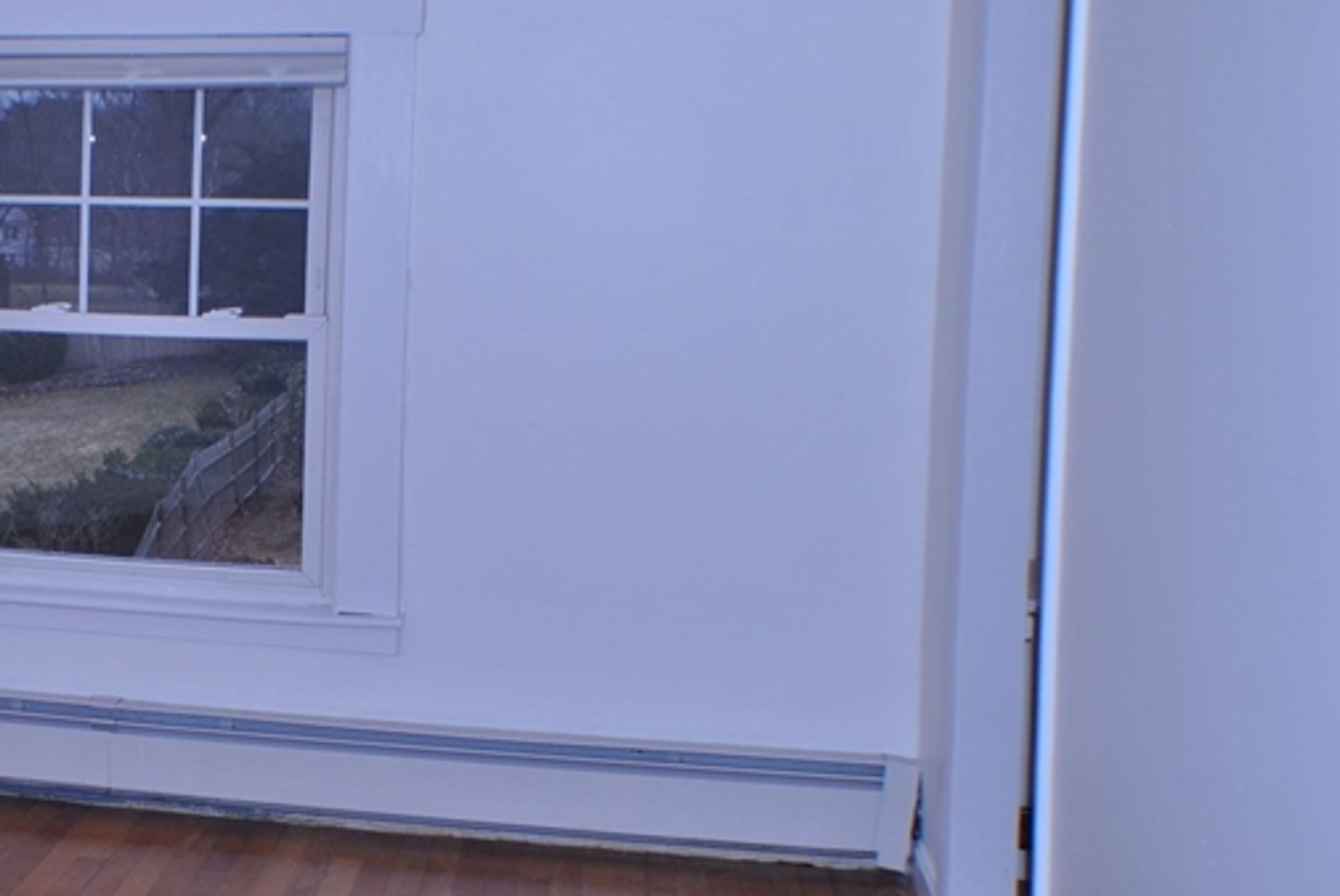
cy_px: 554
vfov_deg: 18.7
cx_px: 149
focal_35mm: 73
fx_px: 2720
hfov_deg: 26.8
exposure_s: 1/100
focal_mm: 24
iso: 100
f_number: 4
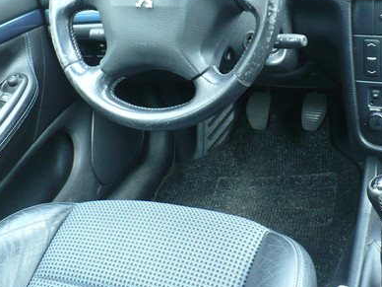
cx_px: 230
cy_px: 104
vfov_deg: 23.9
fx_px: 673
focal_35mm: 61
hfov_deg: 31.6
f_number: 2.8
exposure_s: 1/30
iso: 160
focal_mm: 6.1
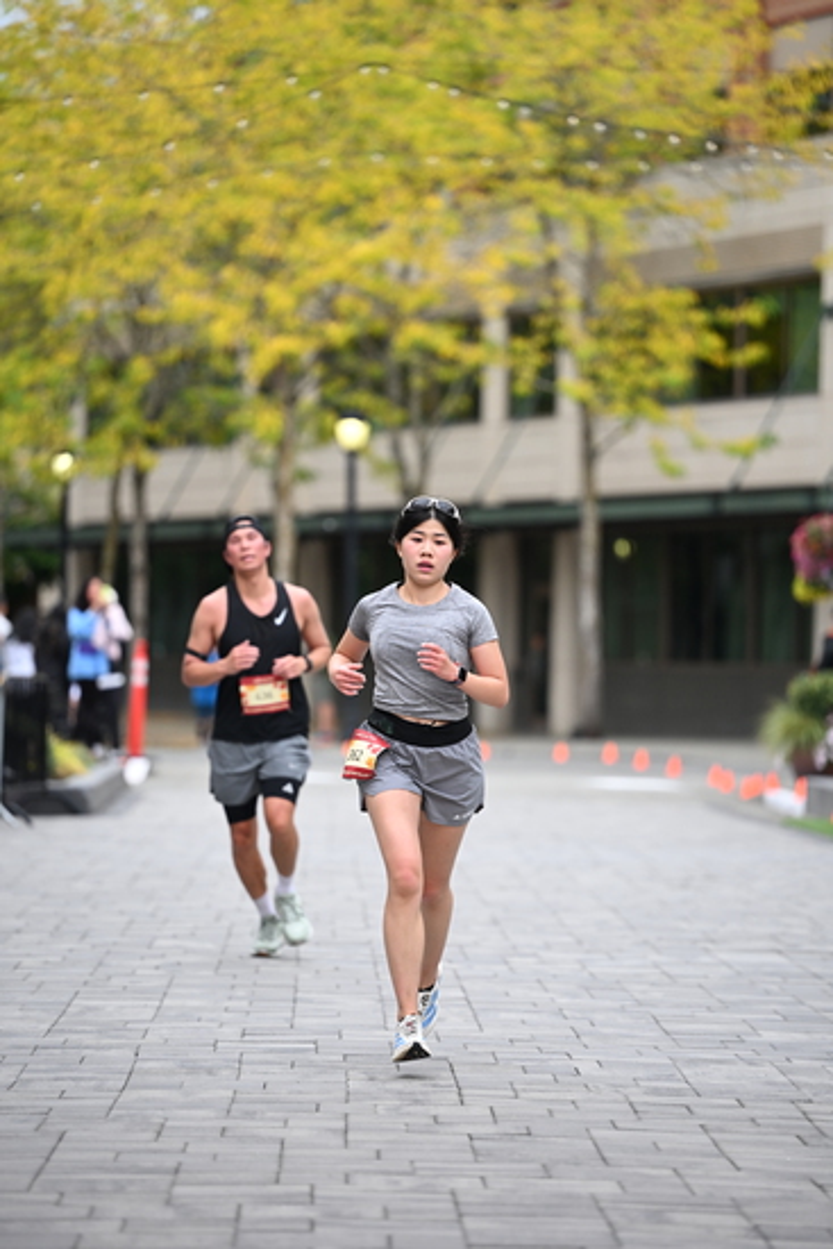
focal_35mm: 160
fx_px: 5549
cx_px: 416
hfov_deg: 8.6
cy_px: 624
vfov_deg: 12.8
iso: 640
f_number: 2.8
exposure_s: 1/2000
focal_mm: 160
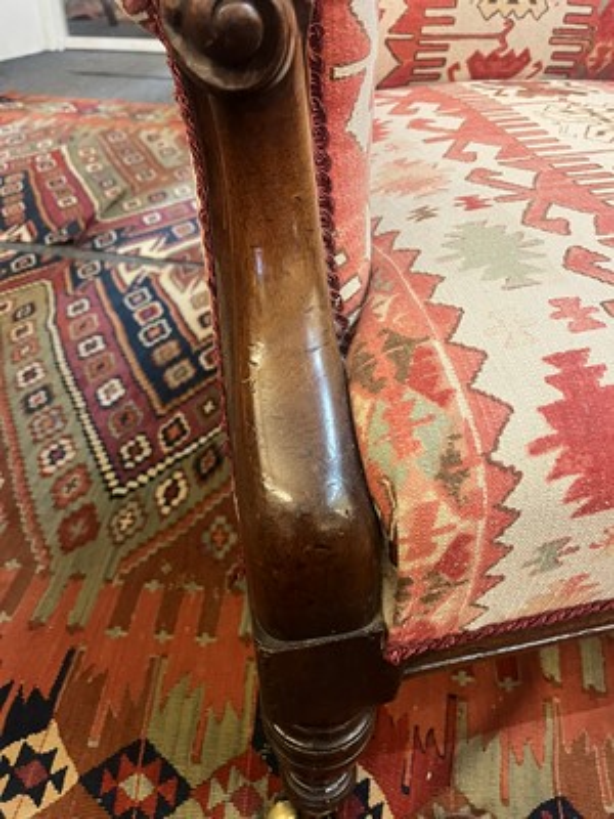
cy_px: 410
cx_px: 307
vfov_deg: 67.3
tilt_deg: -40.4
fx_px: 615
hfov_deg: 53.1
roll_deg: +0.2
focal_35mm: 26
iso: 320
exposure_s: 1/50
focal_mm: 5.1
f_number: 1.6
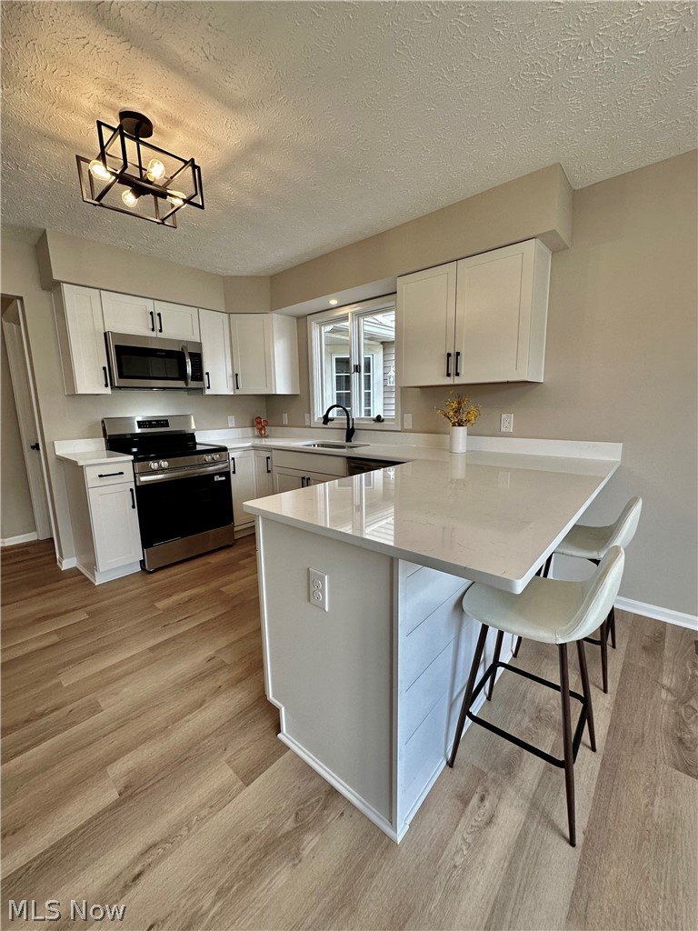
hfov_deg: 85.7
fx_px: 376
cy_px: 466
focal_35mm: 14
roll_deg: -0.3
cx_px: 349
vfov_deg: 102.1
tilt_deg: -9.0
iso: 80
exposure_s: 1/120
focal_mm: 2.22
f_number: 2.2
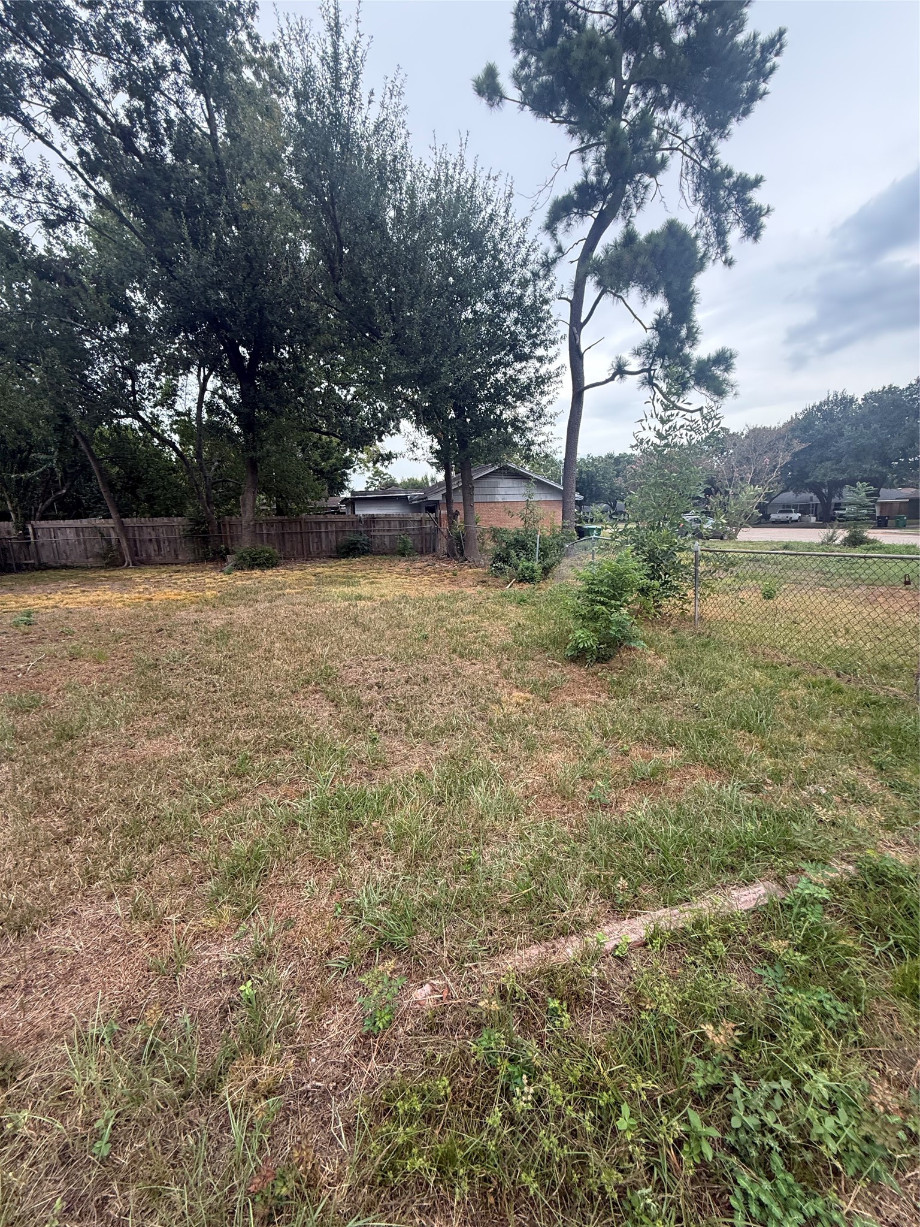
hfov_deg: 85.7
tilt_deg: -12.5
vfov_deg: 102.1
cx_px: 460
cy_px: 614
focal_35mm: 14
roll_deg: +1.1
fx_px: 496
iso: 64
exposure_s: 1/279
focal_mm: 2.22
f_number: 2.2
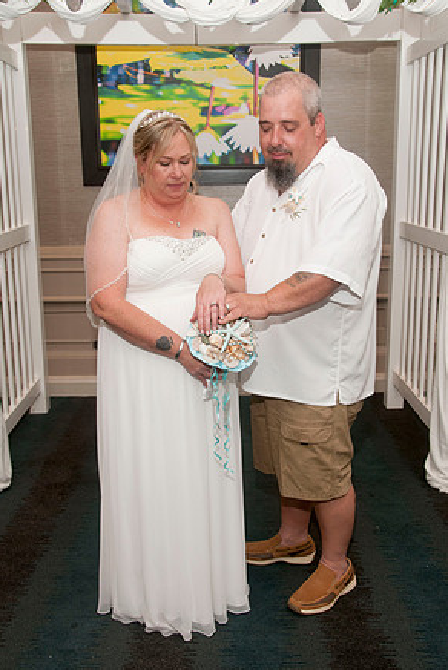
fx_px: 690
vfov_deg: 51.9
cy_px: 340
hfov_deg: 36.0
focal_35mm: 37
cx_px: 225
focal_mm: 24
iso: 400
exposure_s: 1/60
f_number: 5.6
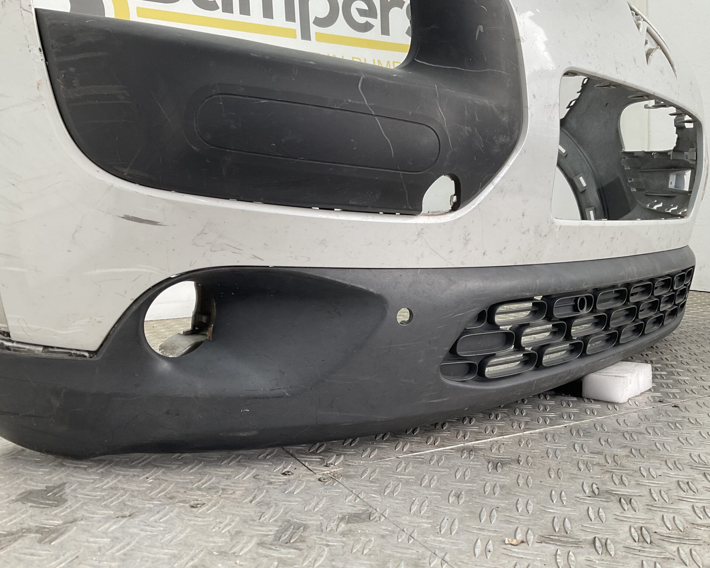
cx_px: 340
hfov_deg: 57.2
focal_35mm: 31
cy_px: 286
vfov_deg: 47.1
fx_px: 651
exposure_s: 1/100
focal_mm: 3
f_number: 1.8
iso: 32
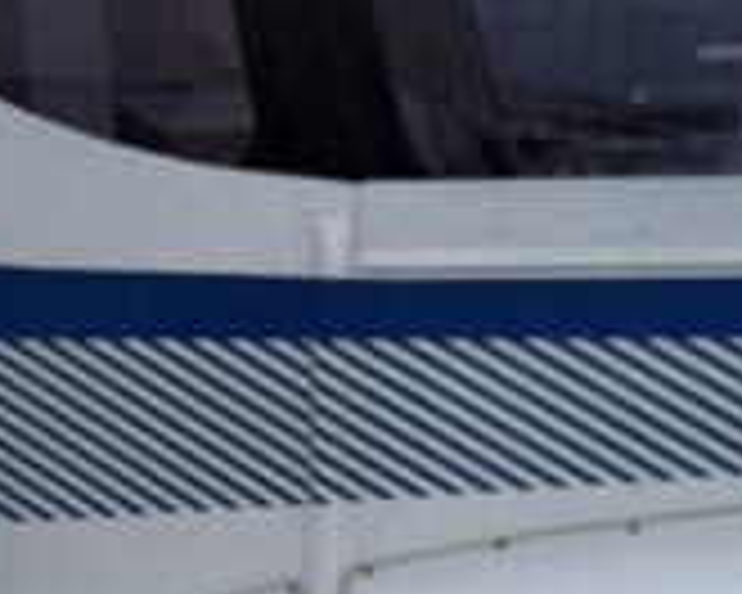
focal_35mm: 145
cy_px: 860
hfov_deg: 13.1
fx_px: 3184
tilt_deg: -9.8
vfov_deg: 10.3
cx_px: -58
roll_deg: +0.0
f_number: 1.78
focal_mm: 6.76
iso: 80
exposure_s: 1/878
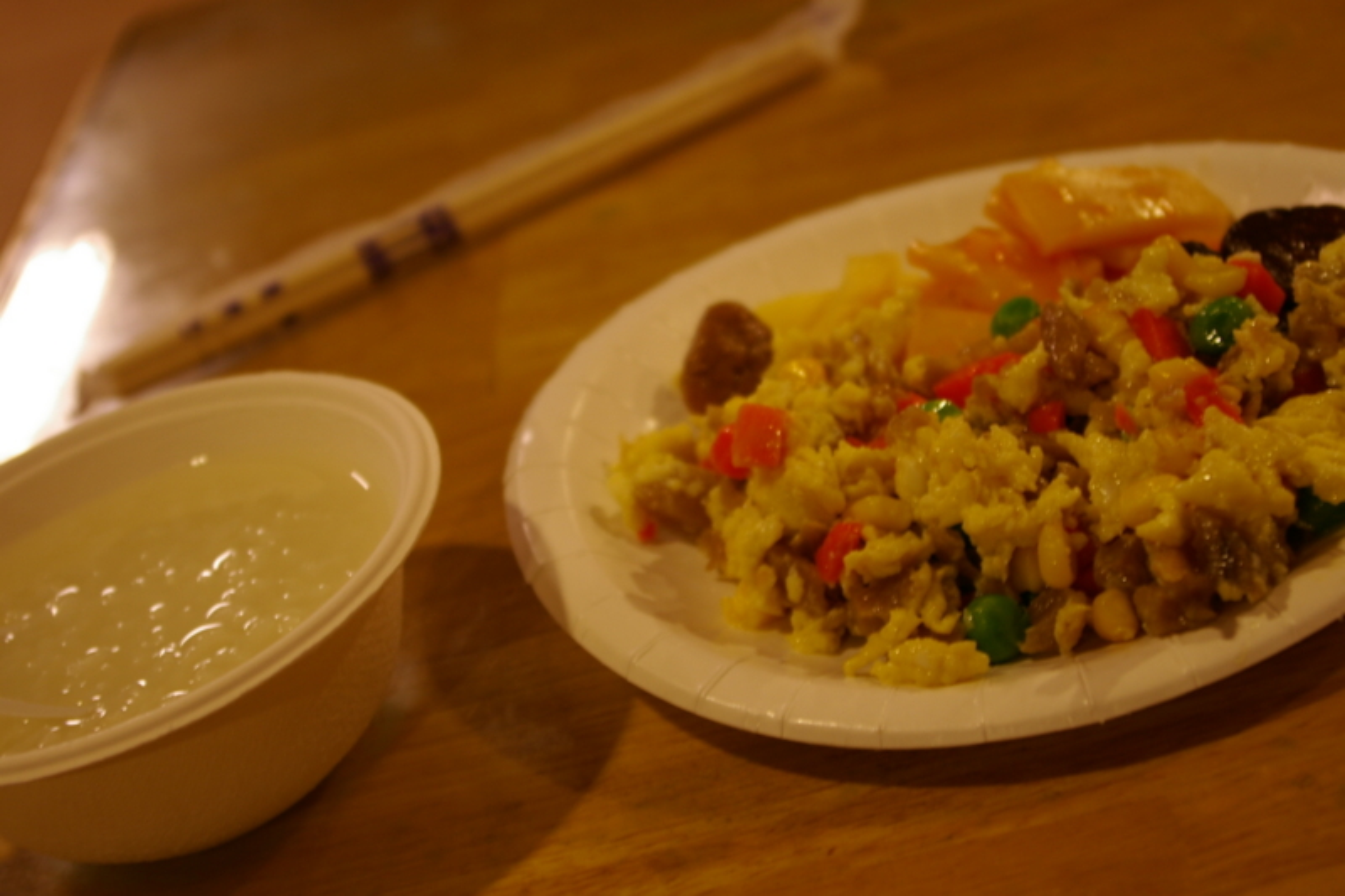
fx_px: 2241
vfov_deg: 22.6
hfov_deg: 33.4
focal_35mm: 60
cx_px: 672
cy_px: 448
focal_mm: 40
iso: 200
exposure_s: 1/8
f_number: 4.5
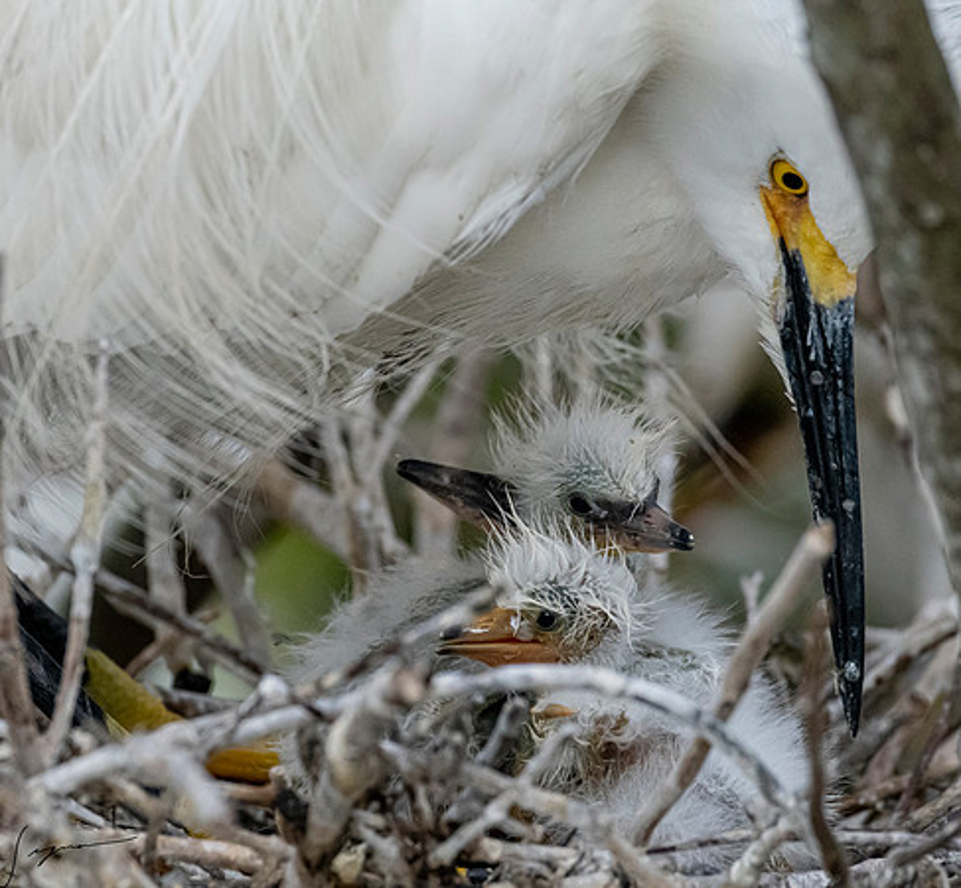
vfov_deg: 2.8
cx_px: 351
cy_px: 541
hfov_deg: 3.0
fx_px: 18048
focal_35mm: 597
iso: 4500
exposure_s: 1/2500
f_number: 9
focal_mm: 400
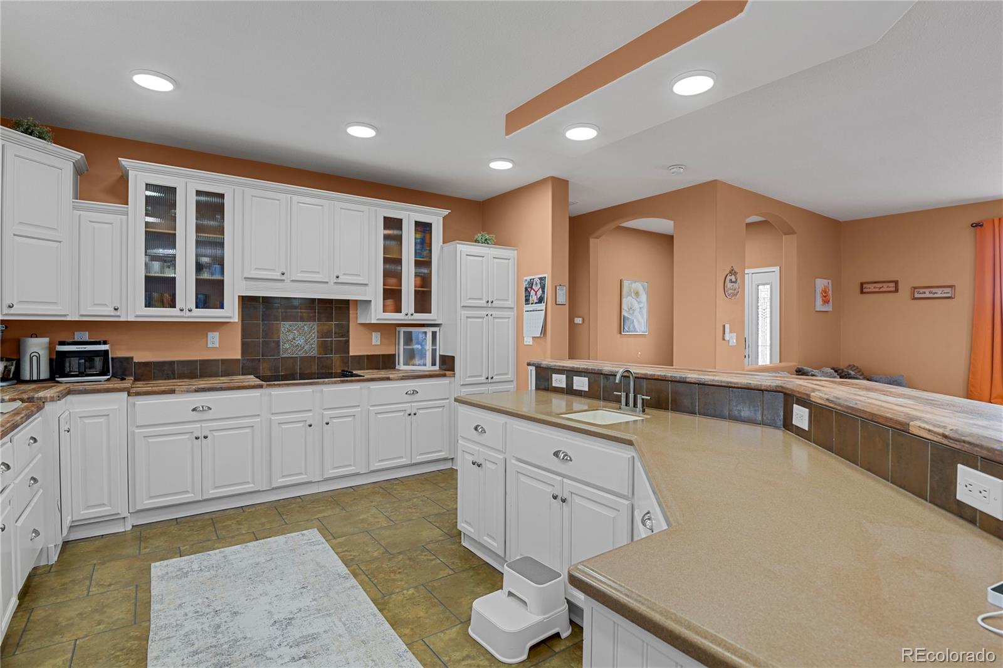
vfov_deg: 70.4
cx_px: 502
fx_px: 474
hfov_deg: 93.3
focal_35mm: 17
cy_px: 334
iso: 5000
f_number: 8
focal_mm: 17
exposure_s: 1/20
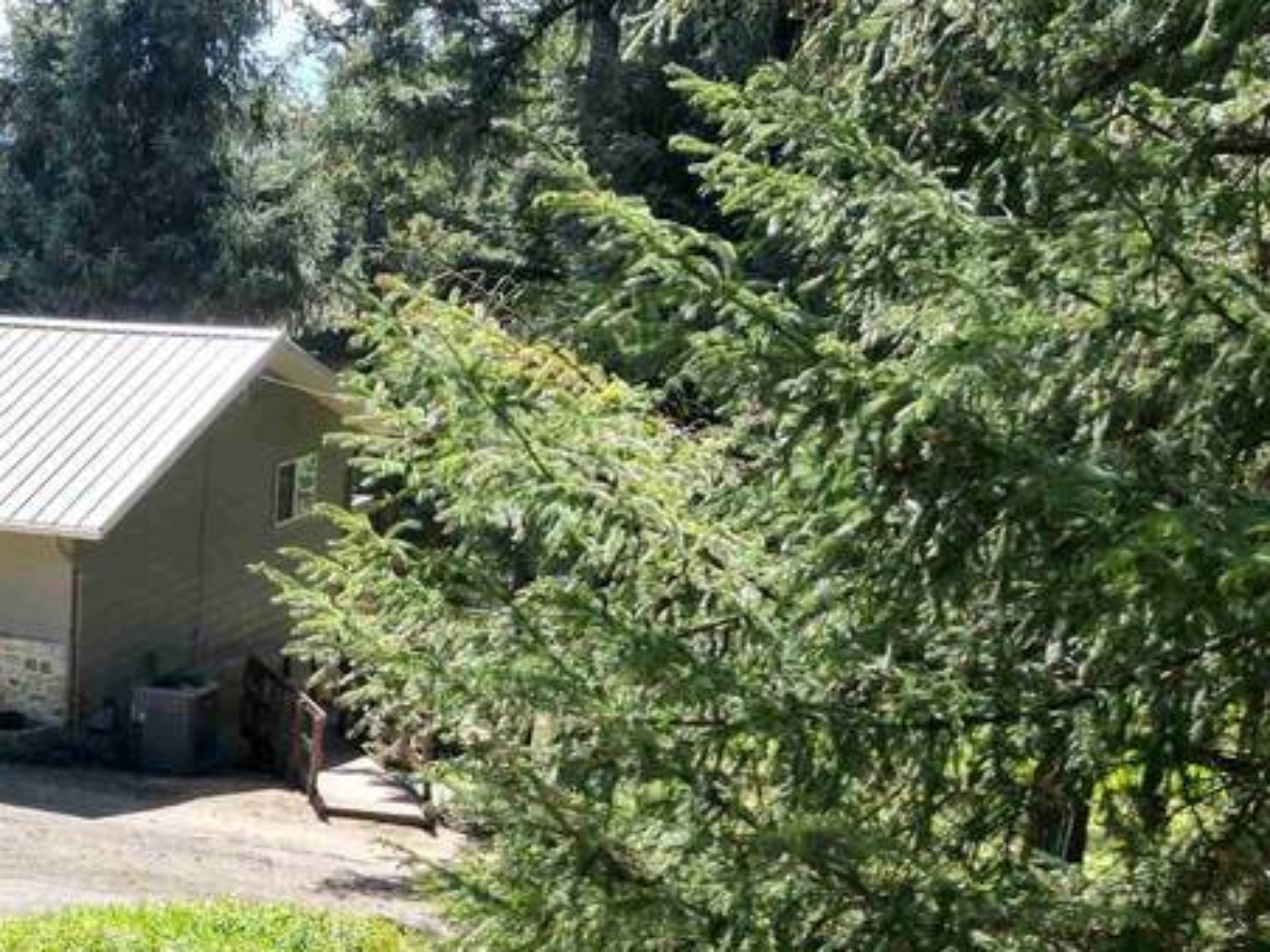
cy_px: 713
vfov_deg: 21.4
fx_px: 2495
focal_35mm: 68
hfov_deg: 25.3
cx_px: -301
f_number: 1.7
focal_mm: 6.72
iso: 100
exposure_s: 1/1250
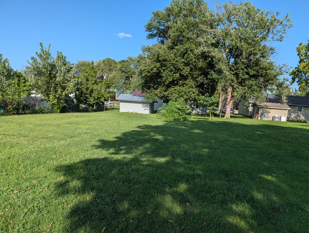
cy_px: 116
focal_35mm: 24
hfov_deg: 71.5
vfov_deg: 56.9
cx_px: 154
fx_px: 215
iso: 18
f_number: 1.68
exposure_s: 1/1066
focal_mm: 6.9
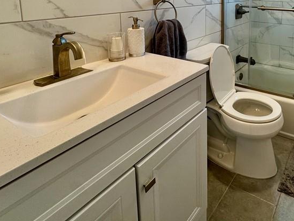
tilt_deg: -8.2
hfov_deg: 61.7
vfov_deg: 47.4
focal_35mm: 26
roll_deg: -2.0
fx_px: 221
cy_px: 19
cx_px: 235
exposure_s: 1/120
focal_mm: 2.22
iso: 100
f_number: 2.2
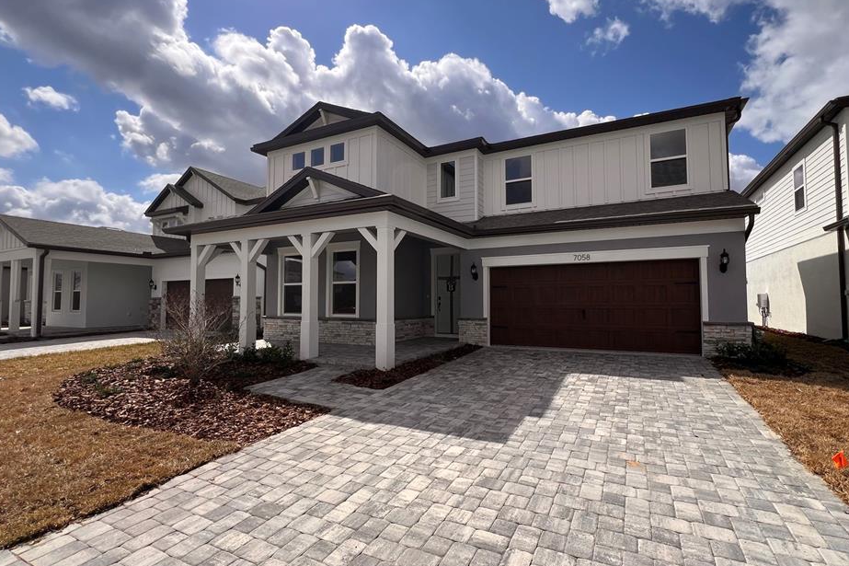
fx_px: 354
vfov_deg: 77.3
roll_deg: +0.8
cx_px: 464
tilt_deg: +4.2
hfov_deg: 100.1
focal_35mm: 15
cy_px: 285
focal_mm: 1.57
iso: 32
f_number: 1.8
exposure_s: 1/1754
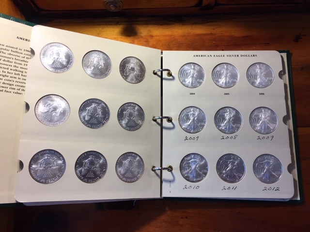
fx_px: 260
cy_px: 116
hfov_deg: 61.7
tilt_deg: -77.3
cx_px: 155
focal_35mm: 29
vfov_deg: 48.2
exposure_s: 1/30
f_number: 2.2
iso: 25
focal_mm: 4.15
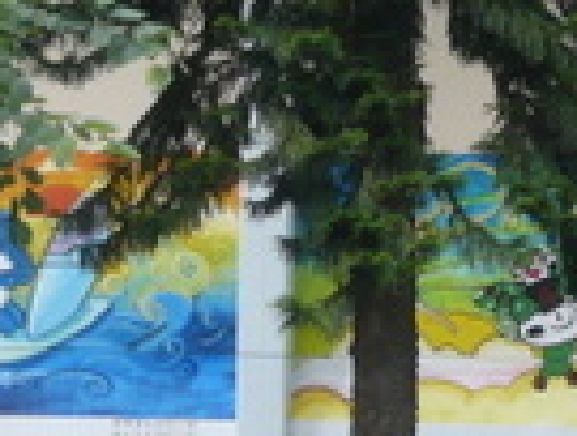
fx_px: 2591
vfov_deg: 9.6
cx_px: 171
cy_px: 303
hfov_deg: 12.7
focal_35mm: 155
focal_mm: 5.8
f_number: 2.8
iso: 100
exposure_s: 1/250
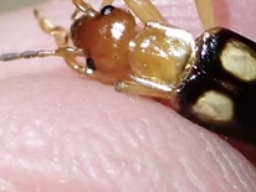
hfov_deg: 20.6
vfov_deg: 15.9
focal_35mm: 93
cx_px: 239
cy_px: 109
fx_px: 689
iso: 250
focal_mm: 5.4
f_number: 2.3
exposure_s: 1/125
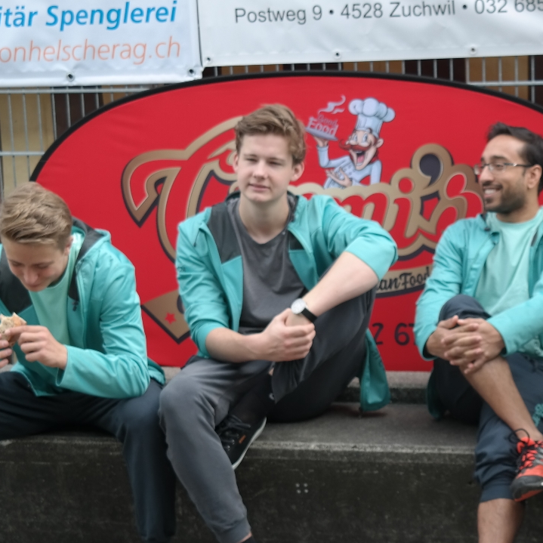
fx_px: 1544
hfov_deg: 19.7
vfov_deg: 19.9
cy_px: 313
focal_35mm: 87
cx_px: 437
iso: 100
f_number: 4.5
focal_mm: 30
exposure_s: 1/160
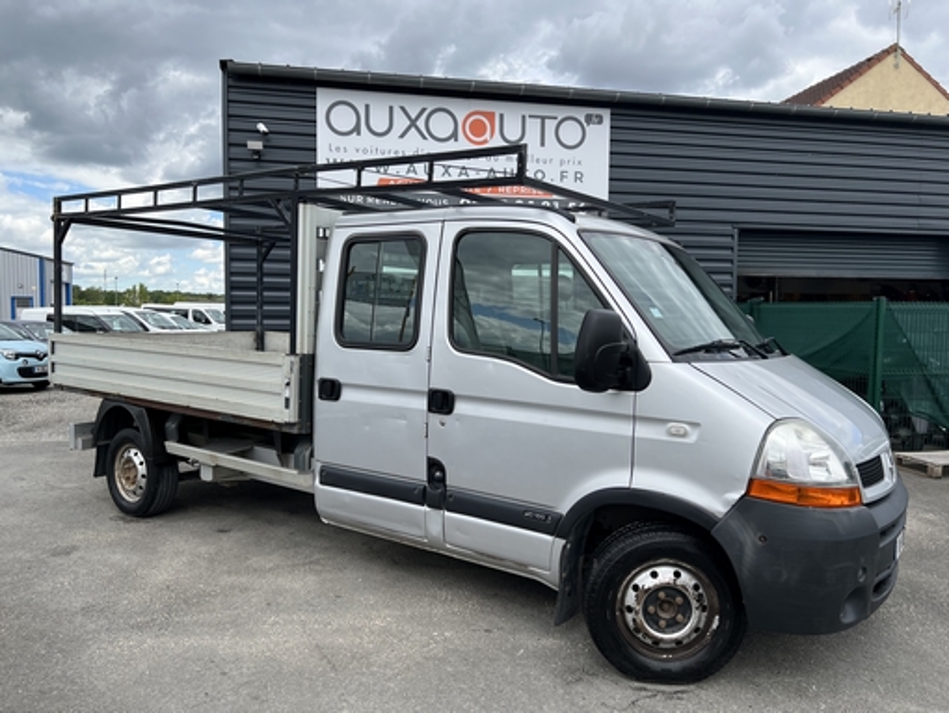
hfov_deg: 67.3
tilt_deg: -2.3
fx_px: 713
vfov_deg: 53.1
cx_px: 474
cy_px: 356
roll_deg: -0.4
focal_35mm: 26
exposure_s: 1/2762
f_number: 1.5
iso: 50
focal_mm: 5.7
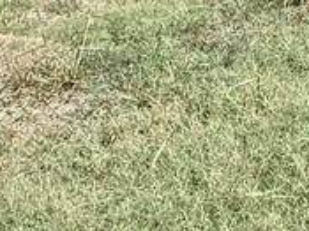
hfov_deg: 23.2
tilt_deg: -9.1
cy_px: -88
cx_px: 277
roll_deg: +2.0
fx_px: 731
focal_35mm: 82
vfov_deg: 16.7
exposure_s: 1/928
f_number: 2.2
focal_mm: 2.22
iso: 64
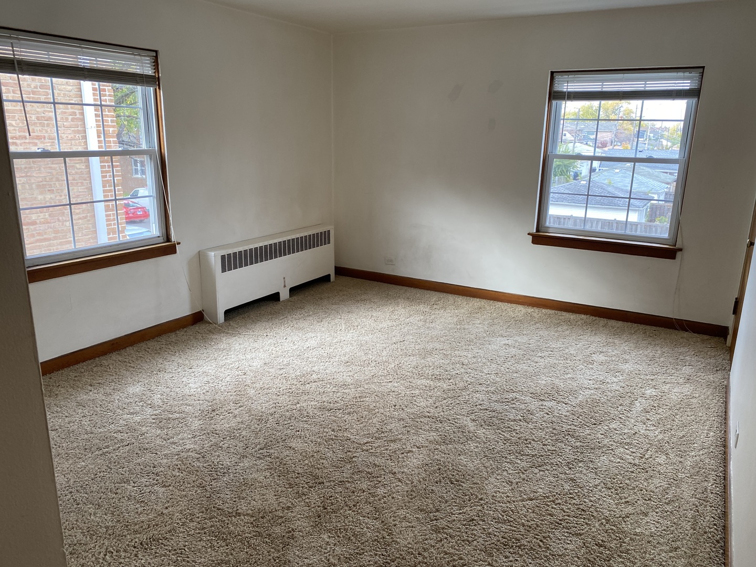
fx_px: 568
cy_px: 284
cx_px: 378
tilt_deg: -16.9
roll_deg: -0.6
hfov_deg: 67.3
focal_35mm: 26
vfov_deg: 53.1
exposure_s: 1/122
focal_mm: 4.25
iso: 80
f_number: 1.8
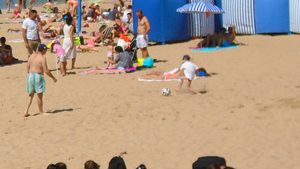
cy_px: -21
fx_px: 1655
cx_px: -25
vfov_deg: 5.8
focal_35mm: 208
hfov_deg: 10.2
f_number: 6.1
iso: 100
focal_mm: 14
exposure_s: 1/800
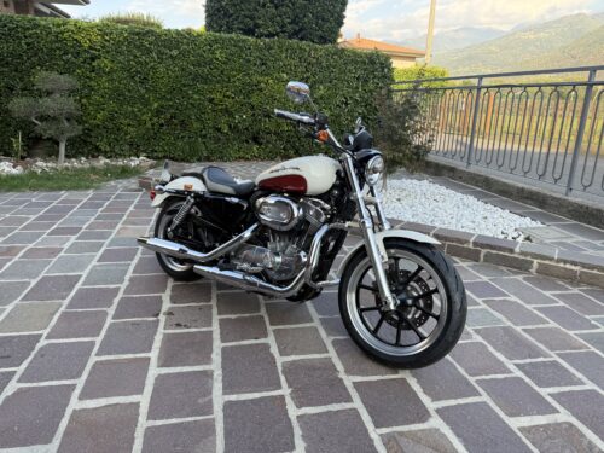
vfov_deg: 56.8
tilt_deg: -16.0
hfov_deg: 71.6
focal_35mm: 24
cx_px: 302
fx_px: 419
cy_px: 226
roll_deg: -2.0
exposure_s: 1/593
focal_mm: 6.76
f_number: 1.78
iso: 80
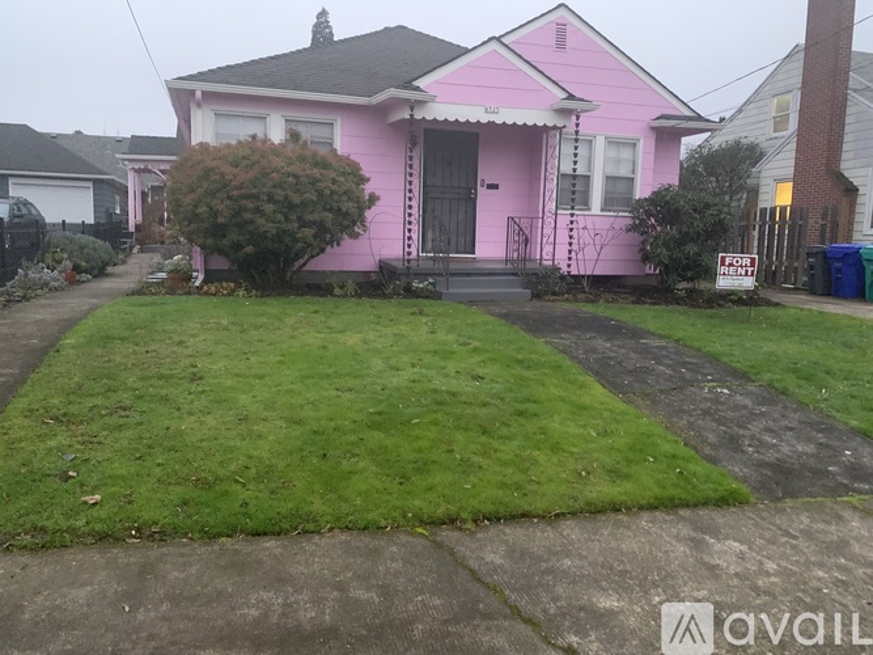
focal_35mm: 26
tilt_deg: -6.1
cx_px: 436
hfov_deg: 67.3
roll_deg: -1.3
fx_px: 656
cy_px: 328
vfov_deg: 53.0
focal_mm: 4.25
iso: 640
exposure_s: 1/30
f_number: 1.8
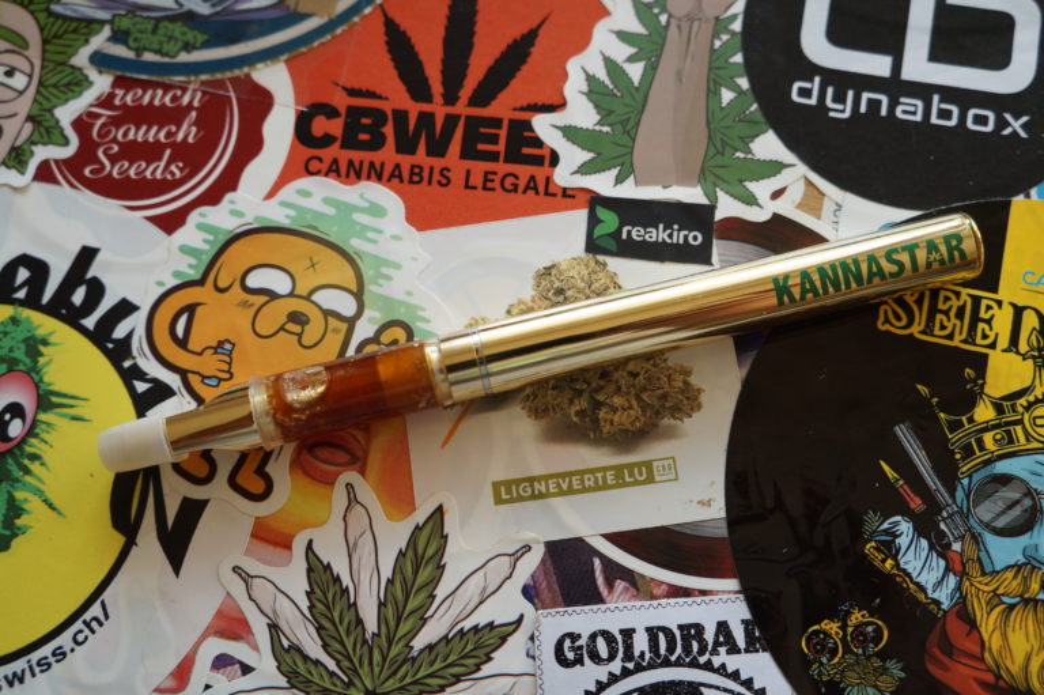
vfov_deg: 36.8
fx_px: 1043
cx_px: 522
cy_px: 348
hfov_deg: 53.2
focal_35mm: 36
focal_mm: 24
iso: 400
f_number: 5
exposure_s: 1/200
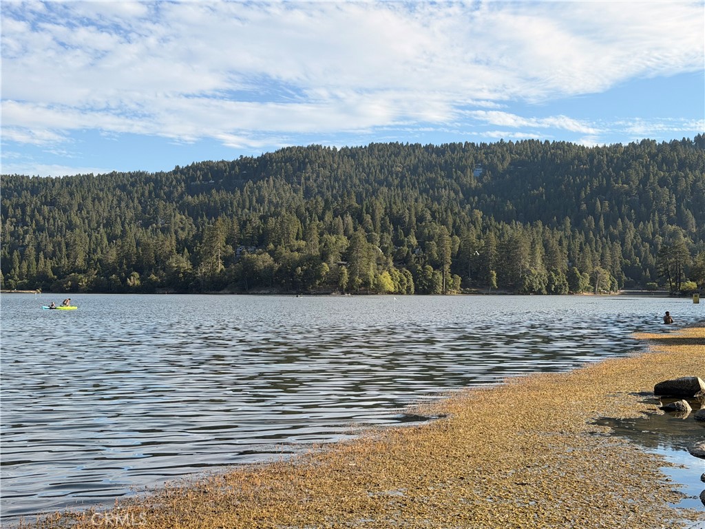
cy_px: 264
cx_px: 352
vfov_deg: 30.3
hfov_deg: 39.7
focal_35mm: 48
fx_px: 978
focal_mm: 6.76
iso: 64
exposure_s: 1/3534
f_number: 1.78
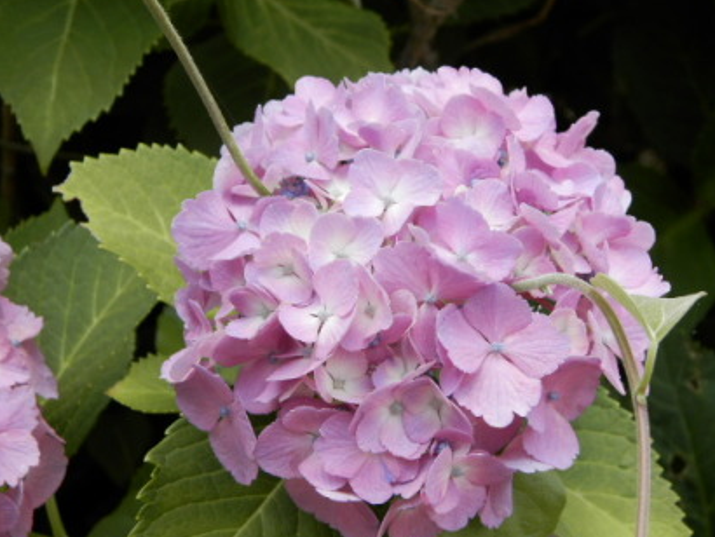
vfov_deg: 14.8
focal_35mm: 100
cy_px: 276
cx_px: 432
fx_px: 2067
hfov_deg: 19.6
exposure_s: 1/160
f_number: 4.2
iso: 80
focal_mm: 14.6
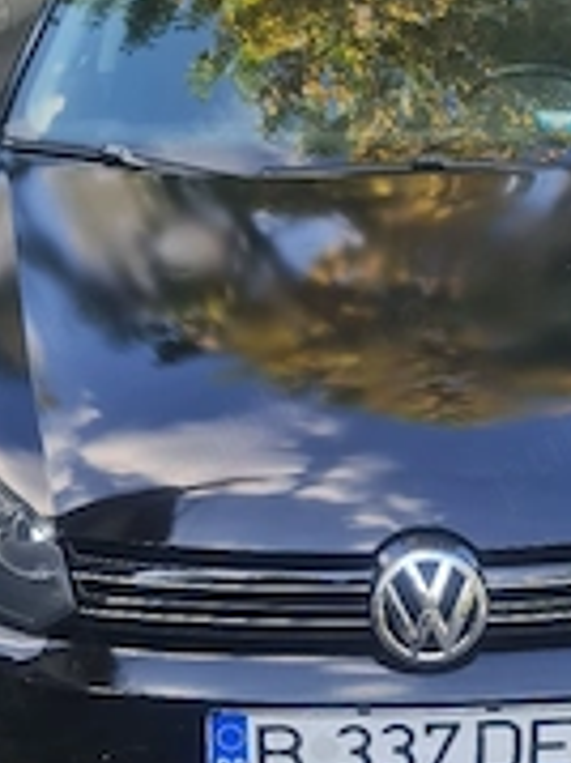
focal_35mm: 56
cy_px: 448
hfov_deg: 25.9
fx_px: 1233
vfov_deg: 34.3
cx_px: 379
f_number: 1.8
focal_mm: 7
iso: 50
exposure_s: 1/100
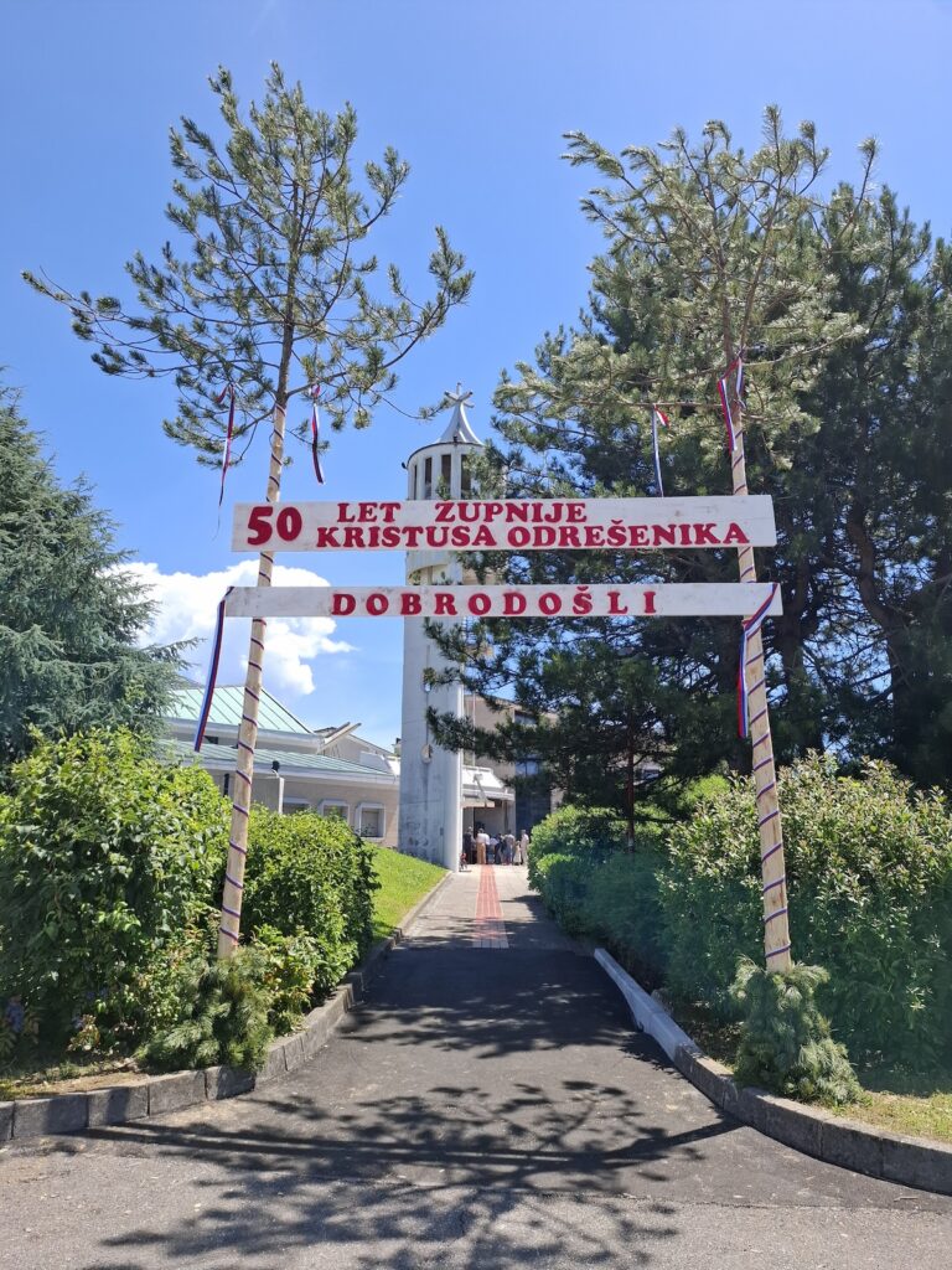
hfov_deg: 58.9
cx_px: 476
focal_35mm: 23
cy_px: 635
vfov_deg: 73.9
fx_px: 843
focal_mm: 5.54
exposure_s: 1/1443
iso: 50
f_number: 1.8
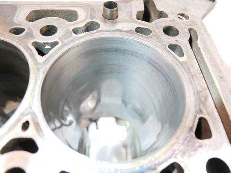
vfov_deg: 56.8
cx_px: 116
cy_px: 86
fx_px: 160
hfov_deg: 71.6
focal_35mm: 24
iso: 3200
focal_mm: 12
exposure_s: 1/80
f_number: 3.5
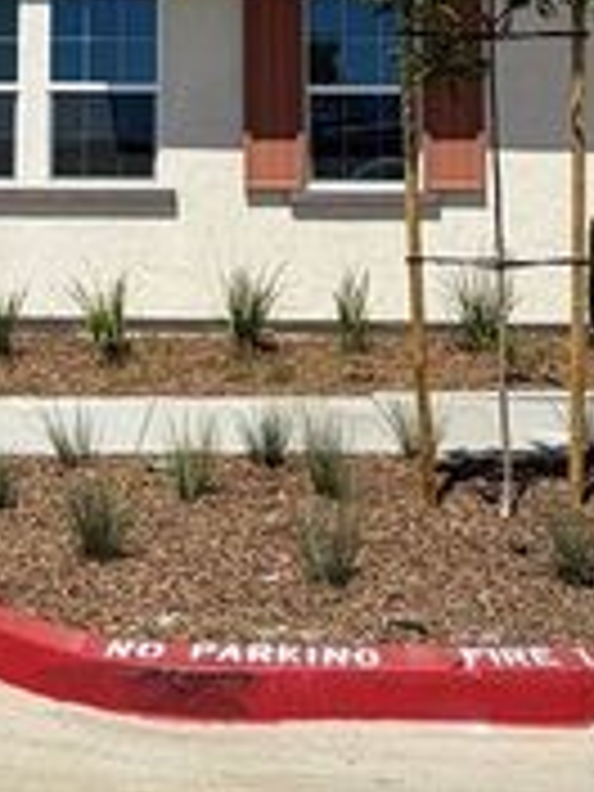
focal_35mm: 53
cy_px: 70
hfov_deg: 27.2
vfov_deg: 34.1
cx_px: 162
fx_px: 1213
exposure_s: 1/1259
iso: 20
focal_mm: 2.22
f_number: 2.2
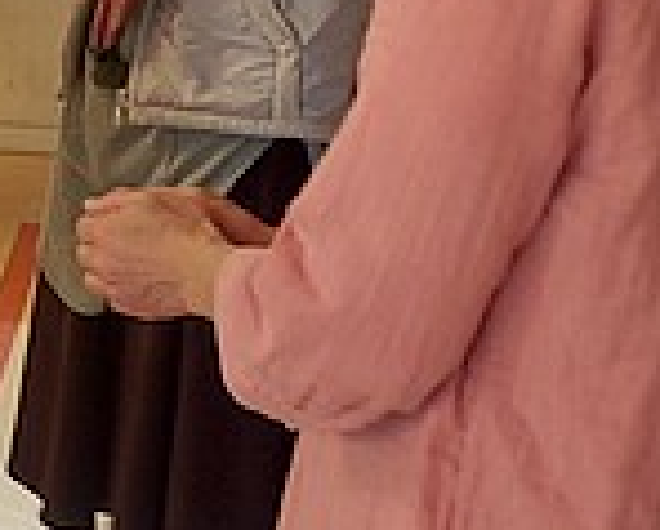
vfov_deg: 10.5
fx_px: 2877
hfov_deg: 12.7
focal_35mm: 147
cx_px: -154
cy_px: 321
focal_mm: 8.3
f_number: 2.1
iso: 100
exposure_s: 1/6
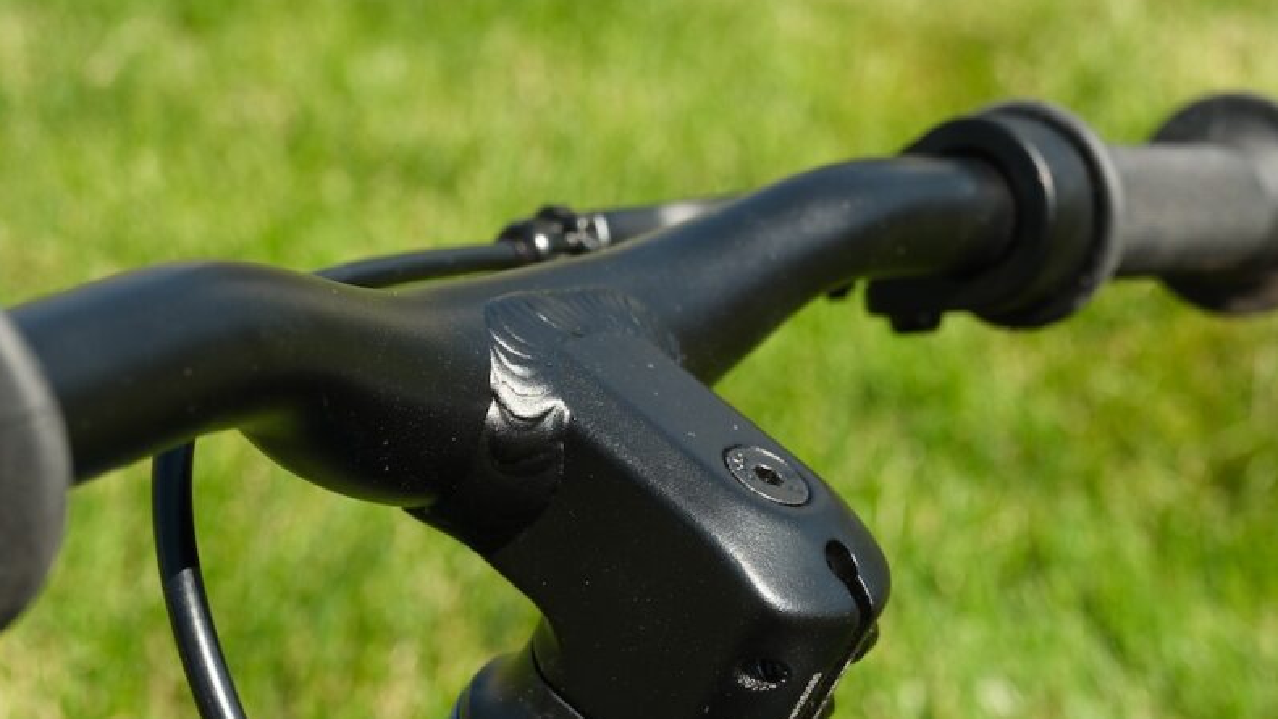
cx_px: 658
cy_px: 492
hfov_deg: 34.4
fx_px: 2067
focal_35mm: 61
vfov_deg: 19.7
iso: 125
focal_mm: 30
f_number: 5.6
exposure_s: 1/280
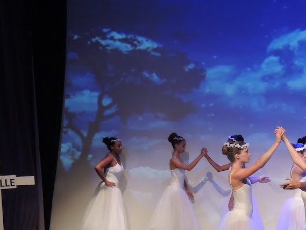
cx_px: 200
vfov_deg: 20.3
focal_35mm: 72
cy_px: 177
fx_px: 637
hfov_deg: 26.9
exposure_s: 1/60
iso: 800
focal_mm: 7.1
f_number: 3.3
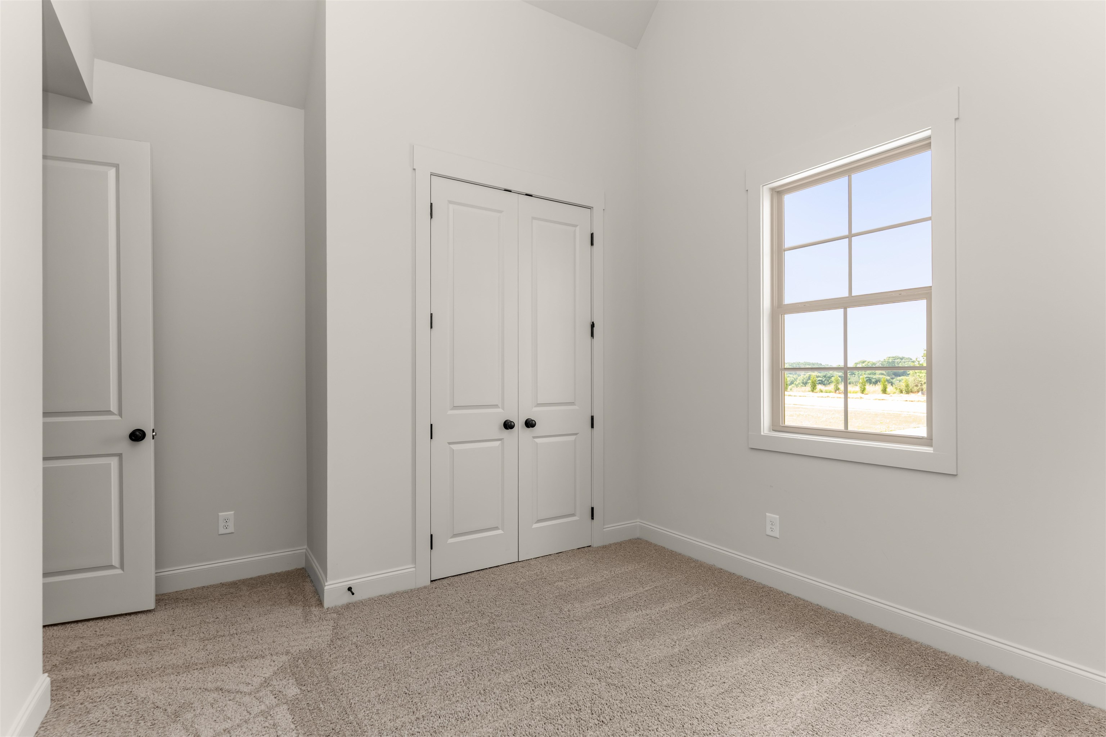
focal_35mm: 17
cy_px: 368
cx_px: 553
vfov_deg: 70.4
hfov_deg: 93.3
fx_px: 522
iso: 160
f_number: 4
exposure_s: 1/60
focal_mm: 17
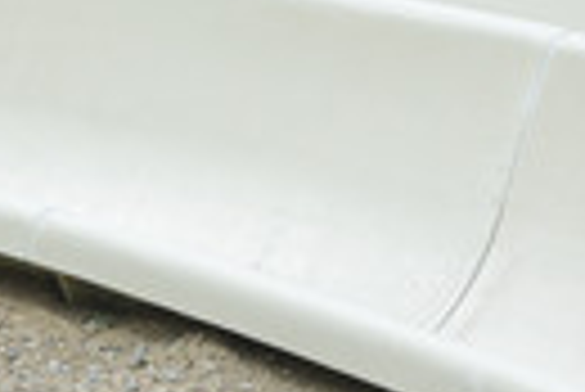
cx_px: -207
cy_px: 155
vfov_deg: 2.3
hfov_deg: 3.4
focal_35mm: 600
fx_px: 9761
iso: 360
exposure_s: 1/640
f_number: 6.3
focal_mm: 195
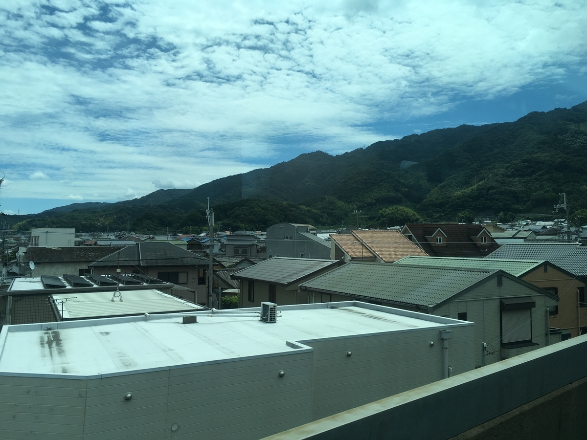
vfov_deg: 48.2
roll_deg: -1.1
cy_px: 220
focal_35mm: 29
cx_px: 294
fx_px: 492
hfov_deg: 61.7
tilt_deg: +3.1
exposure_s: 1/2024
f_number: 2.2
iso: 25
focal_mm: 4.15
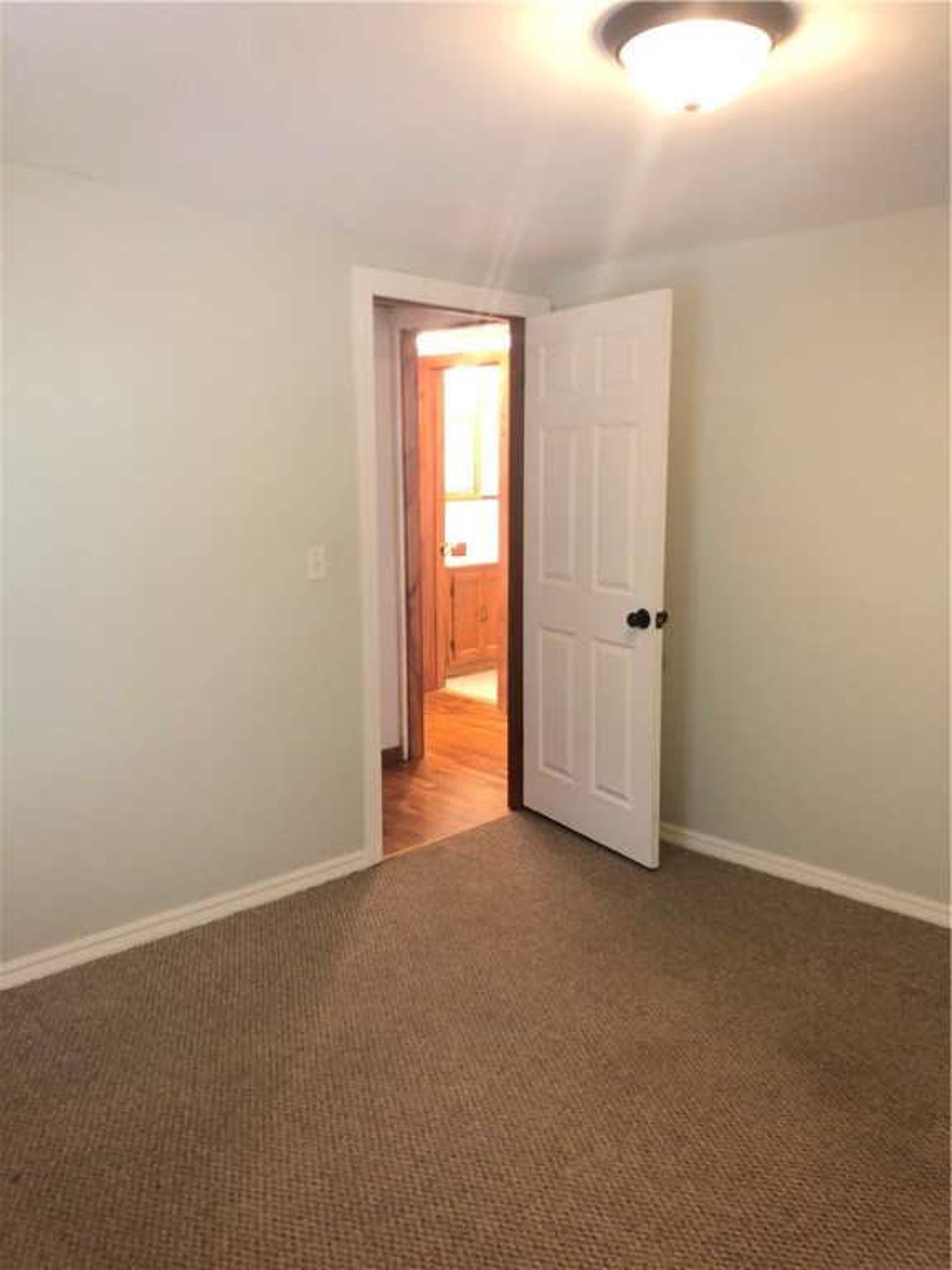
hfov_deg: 49.7
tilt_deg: -8.7
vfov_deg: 63.4
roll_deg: -1.1
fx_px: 1027
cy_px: 635
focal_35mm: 28
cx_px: 476
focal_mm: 4
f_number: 1.8
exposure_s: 1/15
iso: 80
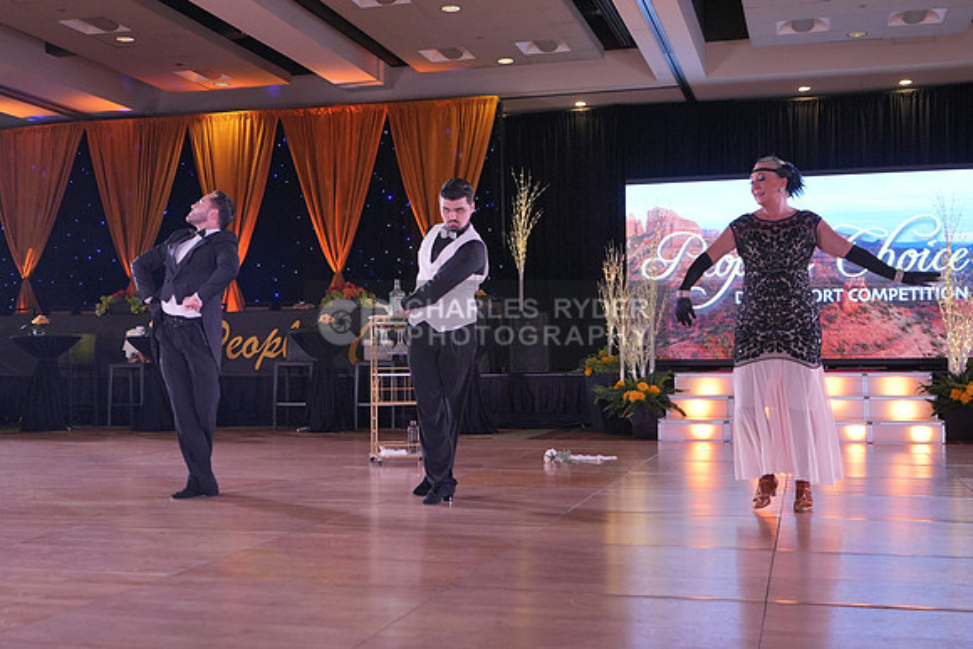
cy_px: 324
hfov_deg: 45.4
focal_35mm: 43
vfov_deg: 31.2
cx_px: 486
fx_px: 1162
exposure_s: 1/400
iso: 1600
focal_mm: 29
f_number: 4
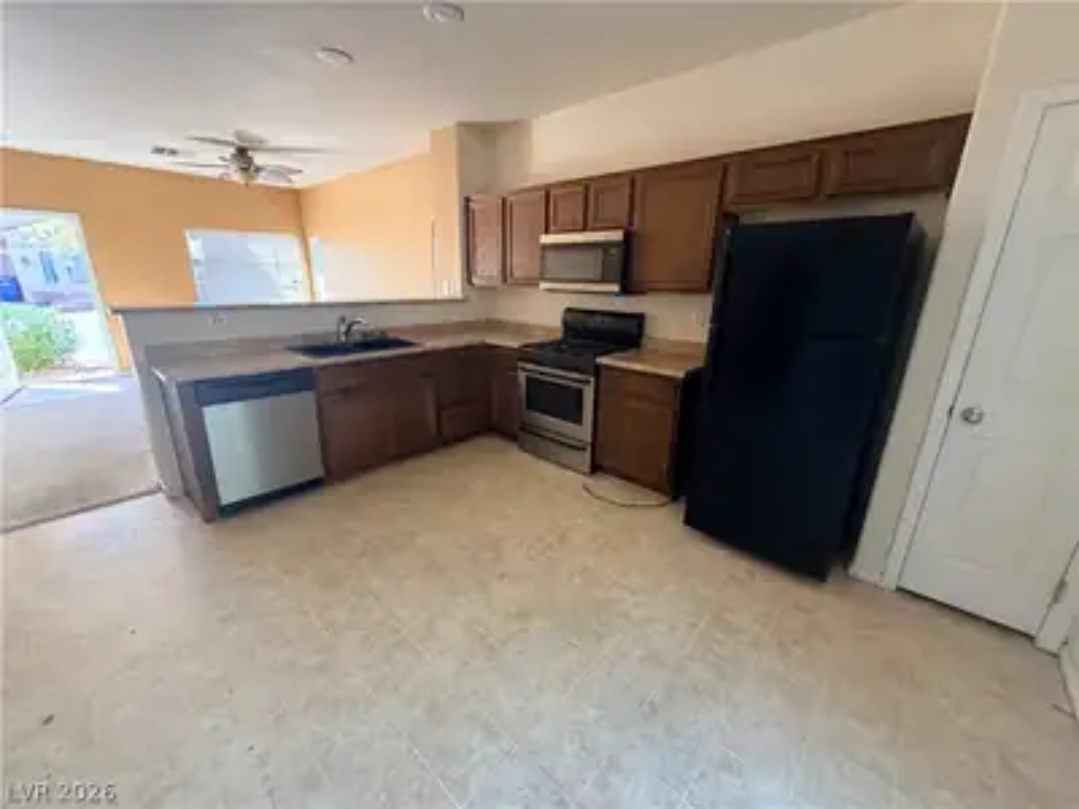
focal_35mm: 14
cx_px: 540
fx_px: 436
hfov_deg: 102.1
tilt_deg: -16.9
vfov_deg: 85.7
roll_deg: -1.0
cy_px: 404
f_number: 2.2
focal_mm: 2.22
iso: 320
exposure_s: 1/80
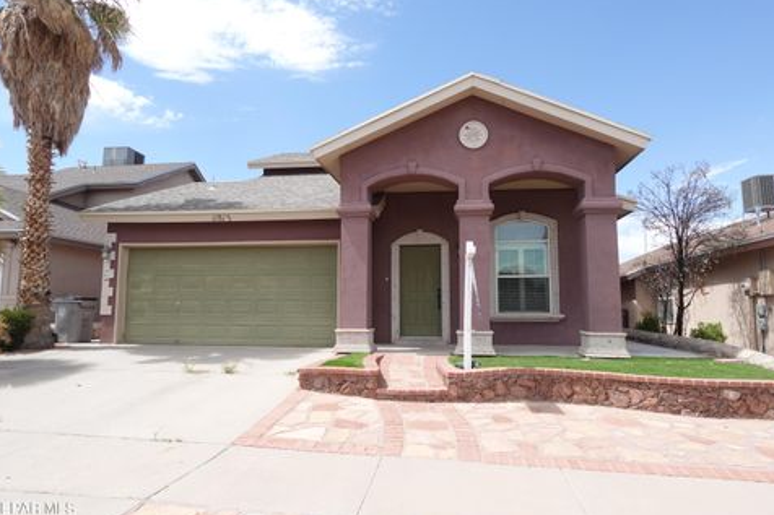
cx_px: 394
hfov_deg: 81.2
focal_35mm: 21
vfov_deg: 59.5
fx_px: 451
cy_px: 262
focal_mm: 7.6
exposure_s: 1/2000
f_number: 2
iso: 125
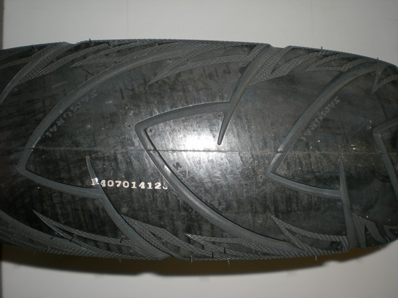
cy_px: 149
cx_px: 199
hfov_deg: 42.9
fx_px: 506
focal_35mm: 44
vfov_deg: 32.9
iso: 50
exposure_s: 1/60
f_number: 3.5
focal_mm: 7.4
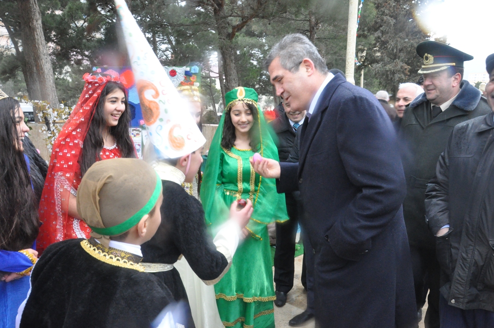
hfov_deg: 67.4
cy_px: 164
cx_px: 247
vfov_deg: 47.8
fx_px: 370
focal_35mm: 27
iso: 2500
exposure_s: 1/80
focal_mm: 18
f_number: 9
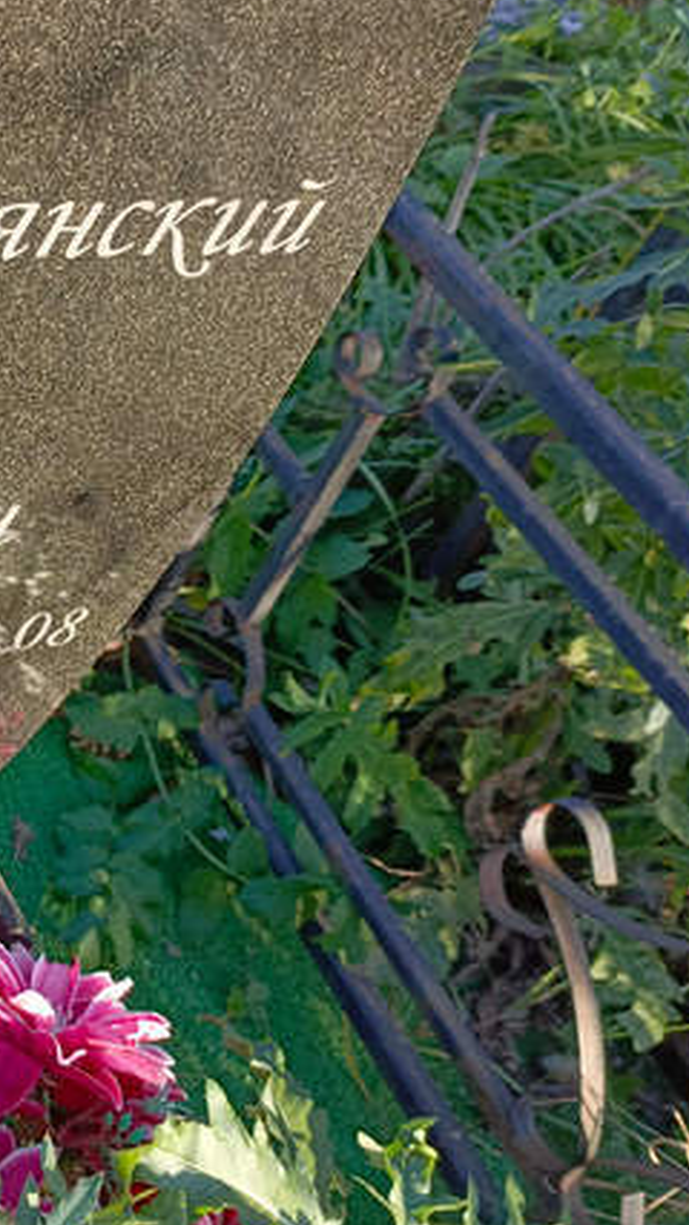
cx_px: -187
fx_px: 1657
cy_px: 585
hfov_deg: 21.4
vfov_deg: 40.6
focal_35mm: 51
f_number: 1.69
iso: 110
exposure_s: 1/190
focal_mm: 4.76
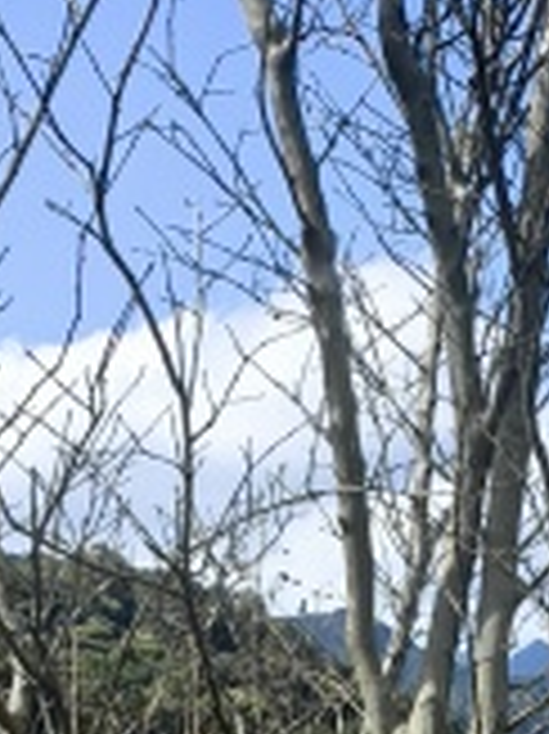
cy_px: 804
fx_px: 1800
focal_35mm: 85
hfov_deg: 17.1
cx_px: 482
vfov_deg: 21.8
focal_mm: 1.76
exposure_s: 1/1422
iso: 50
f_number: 2.2
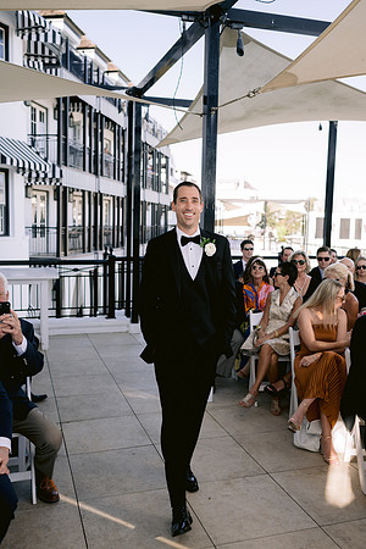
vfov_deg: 54.4
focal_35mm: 35
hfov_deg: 37.9
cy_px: 274
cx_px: 183
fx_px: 534
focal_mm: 35
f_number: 2.8
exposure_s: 1/800
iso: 200
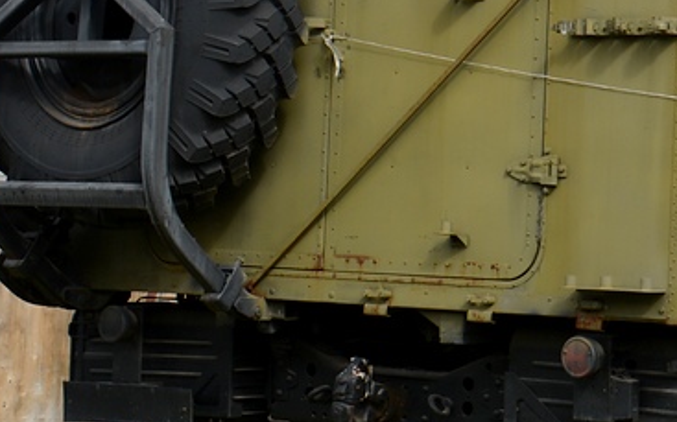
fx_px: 2397
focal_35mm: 130
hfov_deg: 15.6
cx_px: 758
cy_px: 76
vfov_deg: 10.0
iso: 110
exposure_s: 1/250
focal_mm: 26
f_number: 8
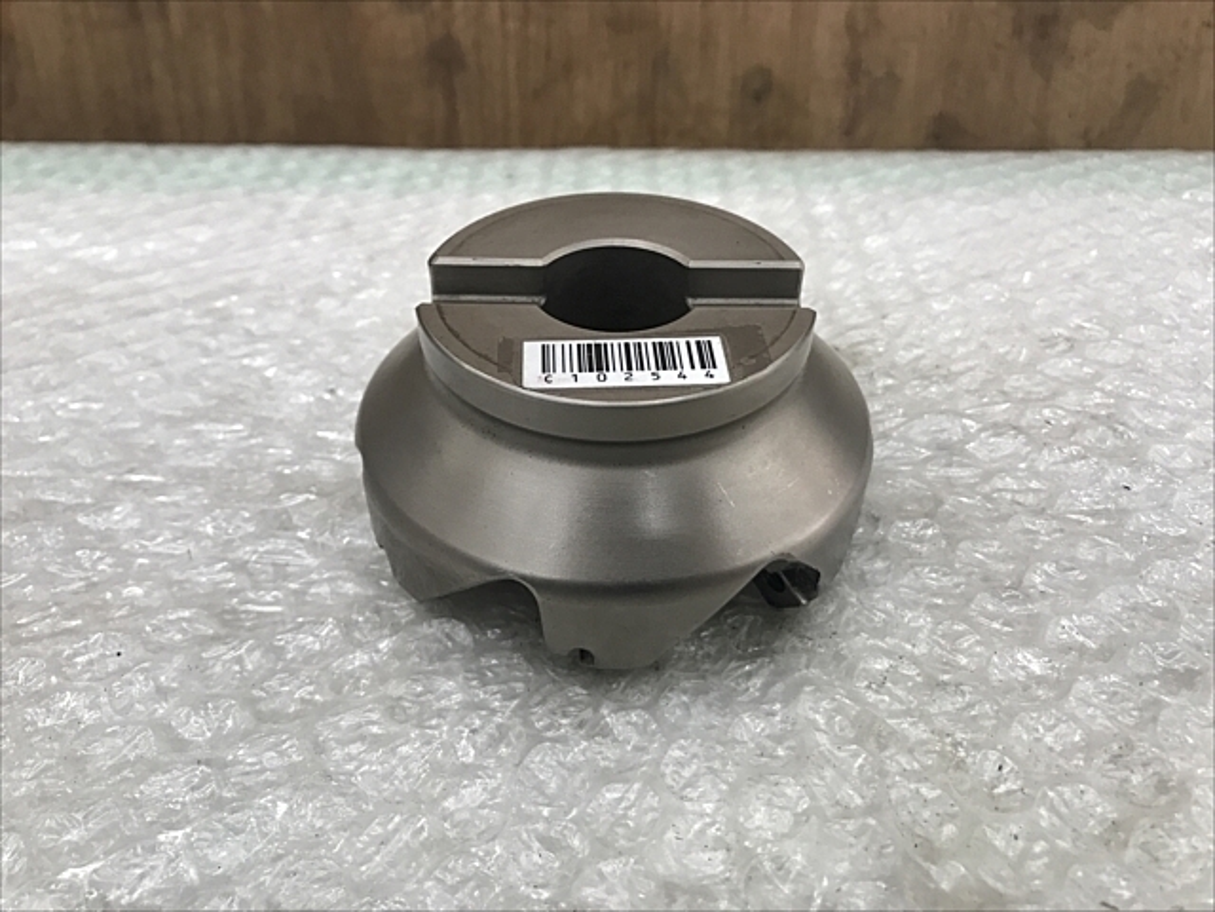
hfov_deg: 63.4
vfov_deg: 49.7
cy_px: 456
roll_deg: -1.1
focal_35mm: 28
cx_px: 608
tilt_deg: -37.1
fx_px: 983
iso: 32
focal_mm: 3.99
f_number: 1.8
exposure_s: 1/33
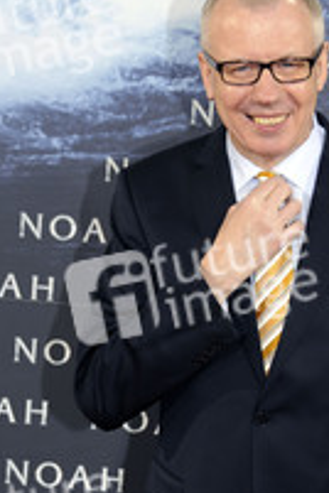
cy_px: 410
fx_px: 2728
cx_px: 264
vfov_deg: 10.3
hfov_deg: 6.9
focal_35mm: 199
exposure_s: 1/125
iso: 800
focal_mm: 100
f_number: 6.3
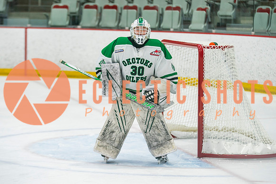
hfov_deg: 11.8
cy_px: 73
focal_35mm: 174
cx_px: 136
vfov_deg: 7.9
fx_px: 1336
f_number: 2.8
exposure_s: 1/640
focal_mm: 123
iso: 1000
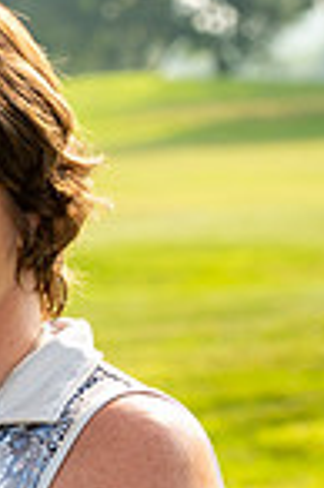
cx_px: -528
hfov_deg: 2.7
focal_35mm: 502
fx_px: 6793
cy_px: 613
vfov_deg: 4.1
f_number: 8
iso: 100
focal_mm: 105
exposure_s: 1/200
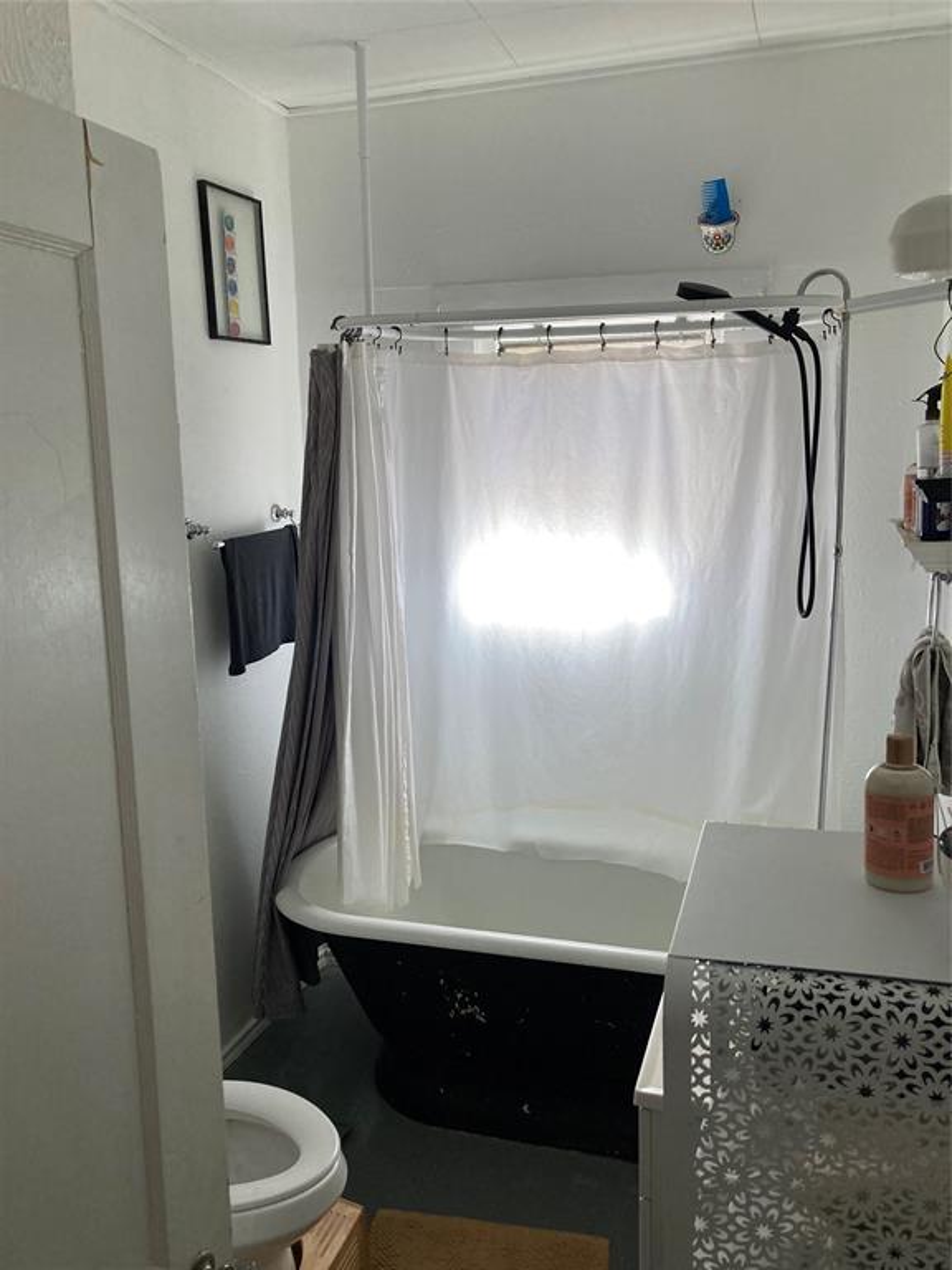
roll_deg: +1.6
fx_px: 1027
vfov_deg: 63.4
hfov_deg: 49.7
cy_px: 635
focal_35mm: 28
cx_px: 476
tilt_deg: -7.8
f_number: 1.8
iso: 100
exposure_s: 1/60
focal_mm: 3.99
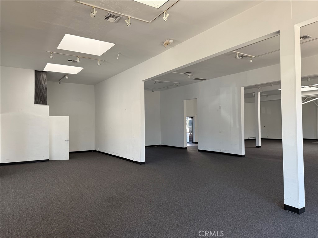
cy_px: 119
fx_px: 220
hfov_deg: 71.6
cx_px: 159
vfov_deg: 56.8
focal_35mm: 24
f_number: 1.78
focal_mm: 6.76
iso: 80
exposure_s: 1/397
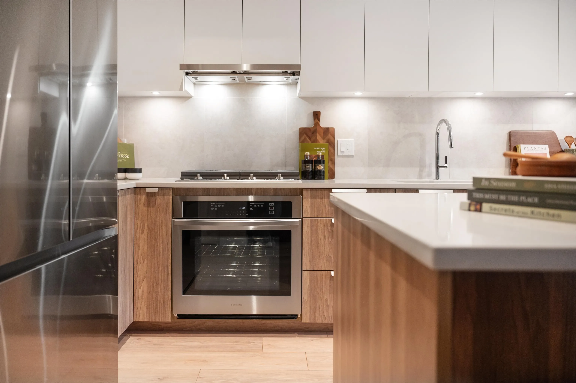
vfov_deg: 53.1
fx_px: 384
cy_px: 192
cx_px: 288
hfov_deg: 73.8
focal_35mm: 24
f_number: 2.8
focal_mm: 24
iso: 1000
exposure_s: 1/125
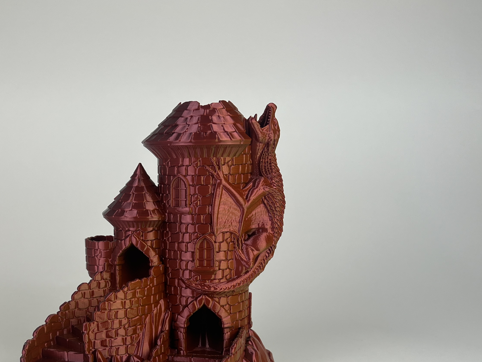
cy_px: 298
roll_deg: +0.0
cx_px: 145
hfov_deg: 39.7
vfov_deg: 30.0
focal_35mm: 47
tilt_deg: -12.7
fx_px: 655
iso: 32
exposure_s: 1/100
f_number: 1.5
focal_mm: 5.7
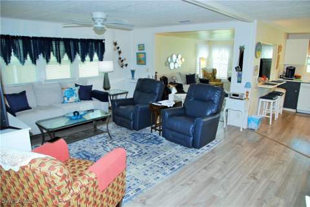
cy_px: 104
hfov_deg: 73.7
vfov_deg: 53.2
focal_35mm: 24
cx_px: 155
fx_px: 207
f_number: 4
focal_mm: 16
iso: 200
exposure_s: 1/60
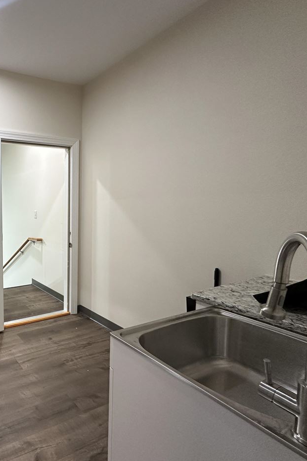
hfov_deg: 51.7
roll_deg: +0.8
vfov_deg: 84.0
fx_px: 256
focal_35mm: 20
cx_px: 11
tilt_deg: -4.6
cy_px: 228
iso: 250
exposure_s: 1/60
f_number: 2.2
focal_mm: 2.22
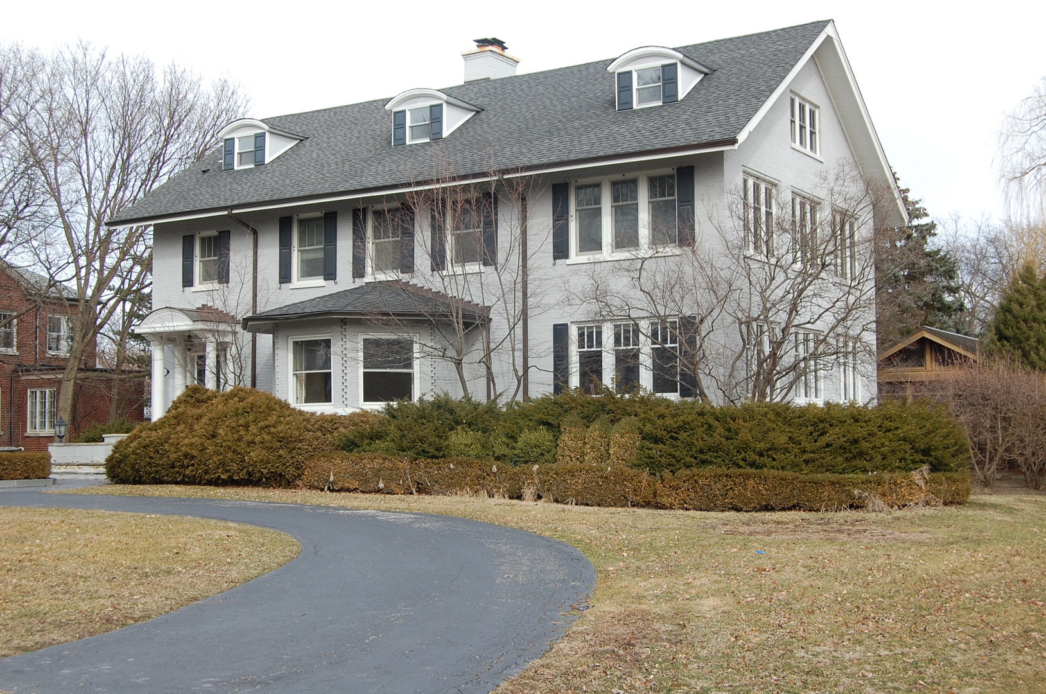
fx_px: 1349
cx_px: 523
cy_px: 347
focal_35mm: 46
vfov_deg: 28.8
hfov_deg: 42.4
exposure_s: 1/200
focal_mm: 31
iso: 200
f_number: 7.1
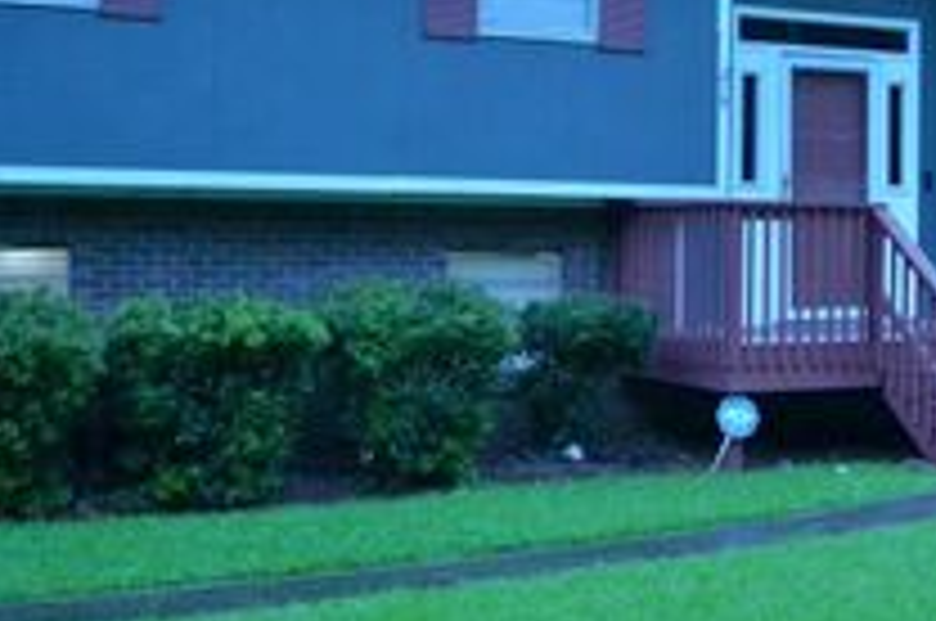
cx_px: 688
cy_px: 200
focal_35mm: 65
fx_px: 1687
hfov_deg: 30.5
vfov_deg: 20.8
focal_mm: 18
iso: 2500
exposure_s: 1/200
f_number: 3.5
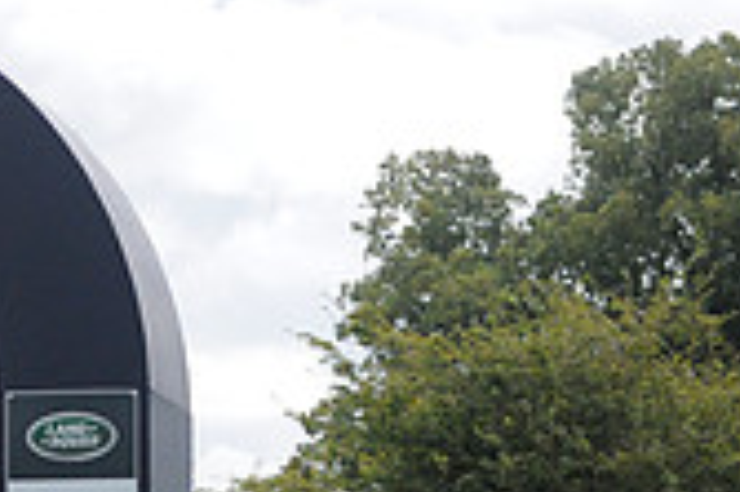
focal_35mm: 340
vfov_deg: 4.0
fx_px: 6982
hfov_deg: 6.0
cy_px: 372
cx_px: -465
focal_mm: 98
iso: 1600
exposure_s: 1/3200
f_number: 6.3
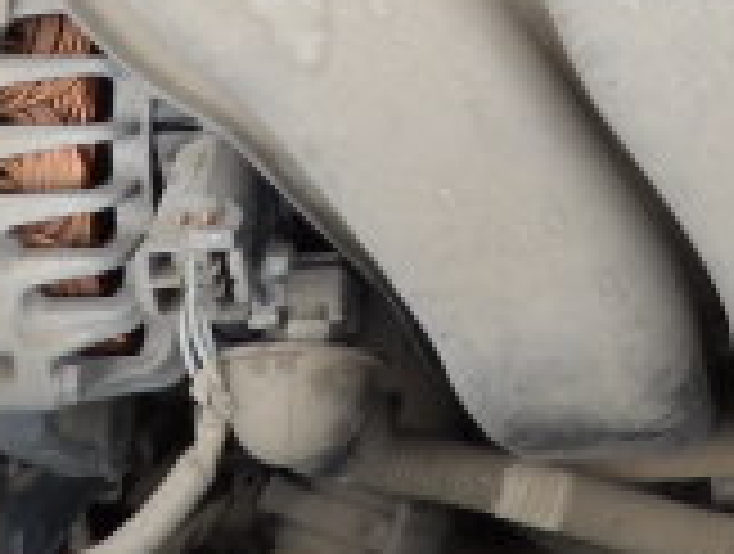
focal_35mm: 94
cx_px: 851
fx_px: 1998
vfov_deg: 14.1
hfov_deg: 19.7
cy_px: -423
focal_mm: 4.3
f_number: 3.2
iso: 100
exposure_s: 1/144
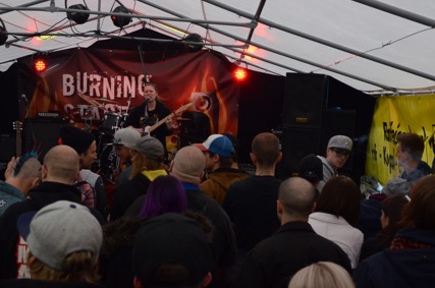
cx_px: 197
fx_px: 760
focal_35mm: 63
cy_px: 130
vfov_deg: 21.5
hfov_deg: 31.9
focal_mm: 28
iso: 2000
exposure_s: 1/400
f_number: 5
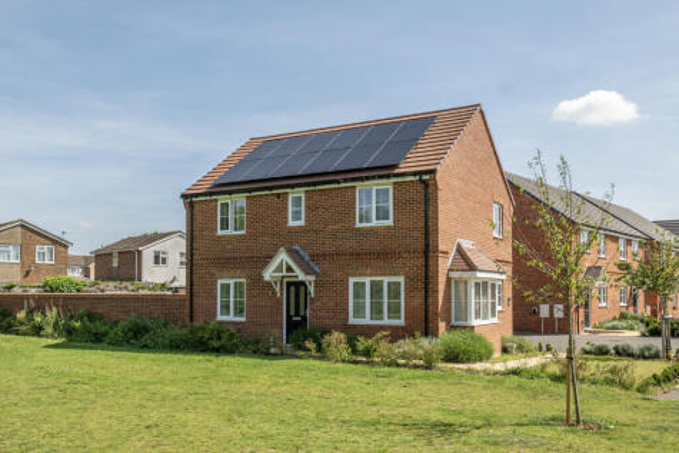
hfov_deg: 57.2
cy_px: 226
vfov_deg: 40.0
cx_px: 340
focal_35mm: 33
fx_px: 623
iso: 400
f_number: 8
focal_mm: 22
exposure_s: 1/800
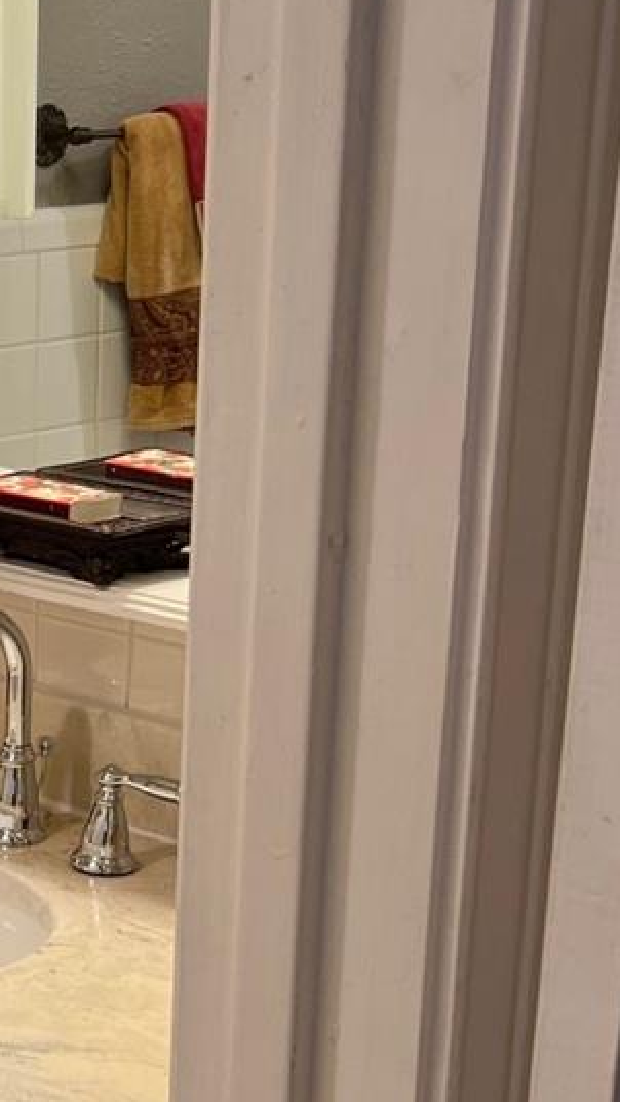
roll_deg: +2.0
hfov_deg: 13.8
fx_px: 2368
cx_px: -361
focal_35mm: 81
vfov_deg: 26.0
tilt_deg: -18.1
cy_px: 794
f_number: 1.5
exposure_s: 1/120
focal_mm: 5.7
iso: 100
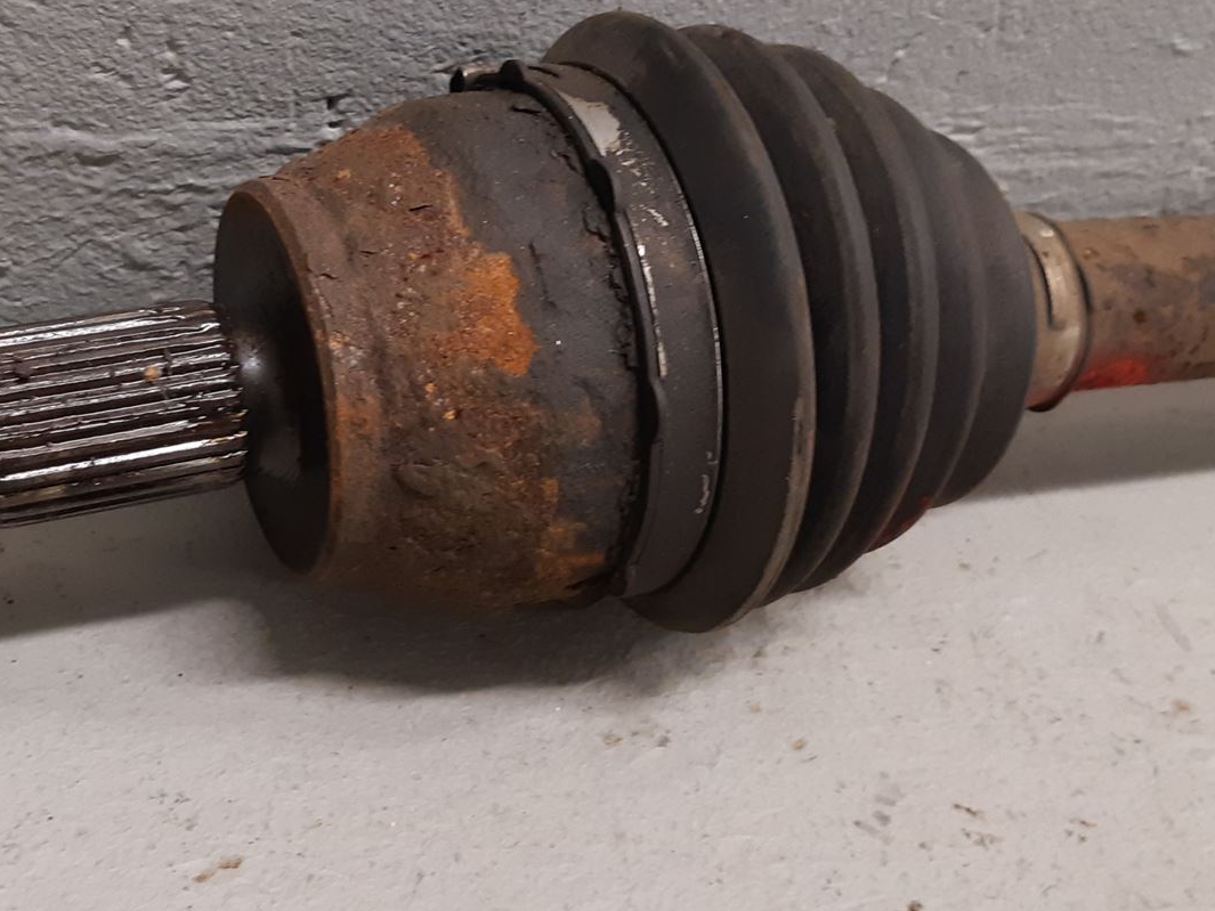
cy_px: 358
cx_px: 459
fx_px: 1755
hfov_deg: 38.0
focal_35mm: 50
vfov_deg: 29.0
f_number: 1.7
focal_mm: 3.93
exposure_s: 1/50
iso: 200
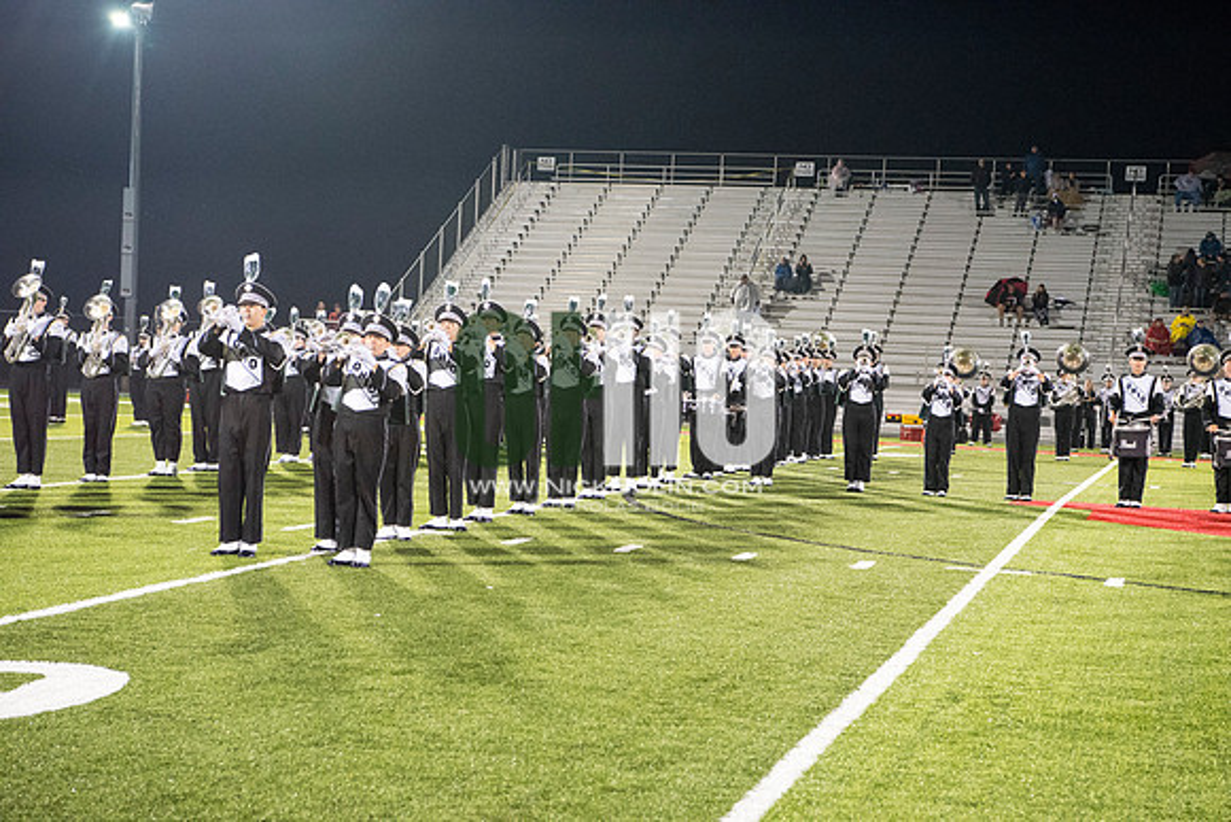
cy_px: 411
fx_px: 2394
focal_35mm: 70
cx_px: 616
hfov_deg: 28.8
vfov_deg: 19.5
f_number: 5.6
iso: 5000
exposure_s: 1/200
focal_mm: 70
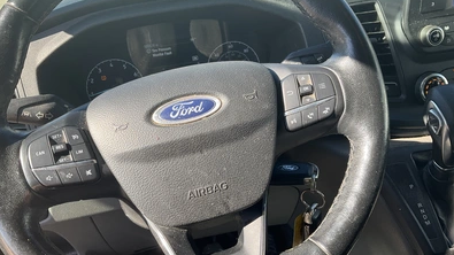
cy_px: 119
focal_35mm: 32
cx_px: 225
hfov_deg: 61.0
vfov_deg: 36.6
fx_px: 385
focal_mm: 3
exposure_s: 1/178
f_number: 1.8
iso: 20
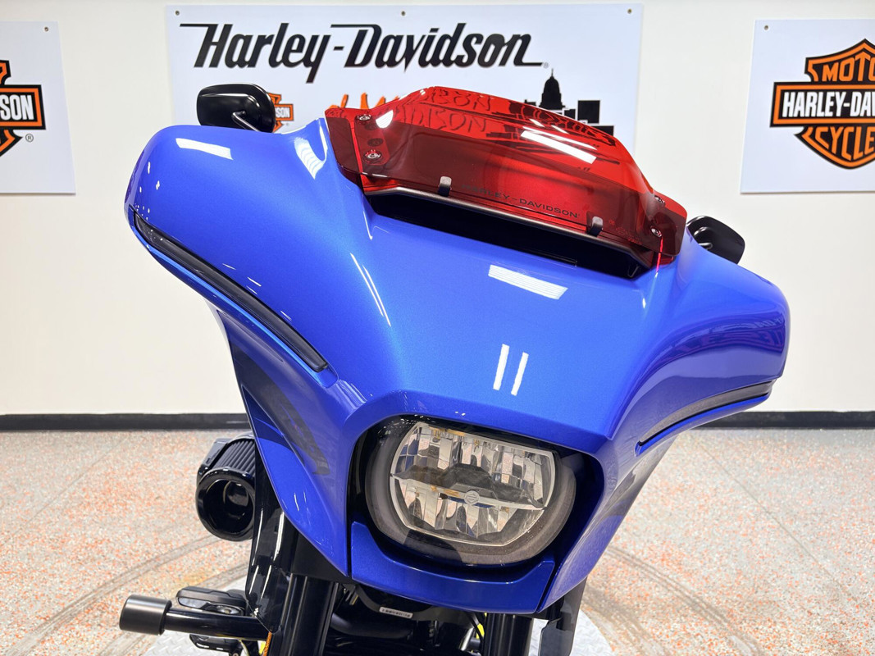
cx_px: 438
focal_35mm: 26
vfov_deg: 53.1
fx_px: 657
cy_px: 328
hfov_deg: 67.3
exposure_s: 1/120
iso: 50
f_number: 1.6
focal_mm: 5.96
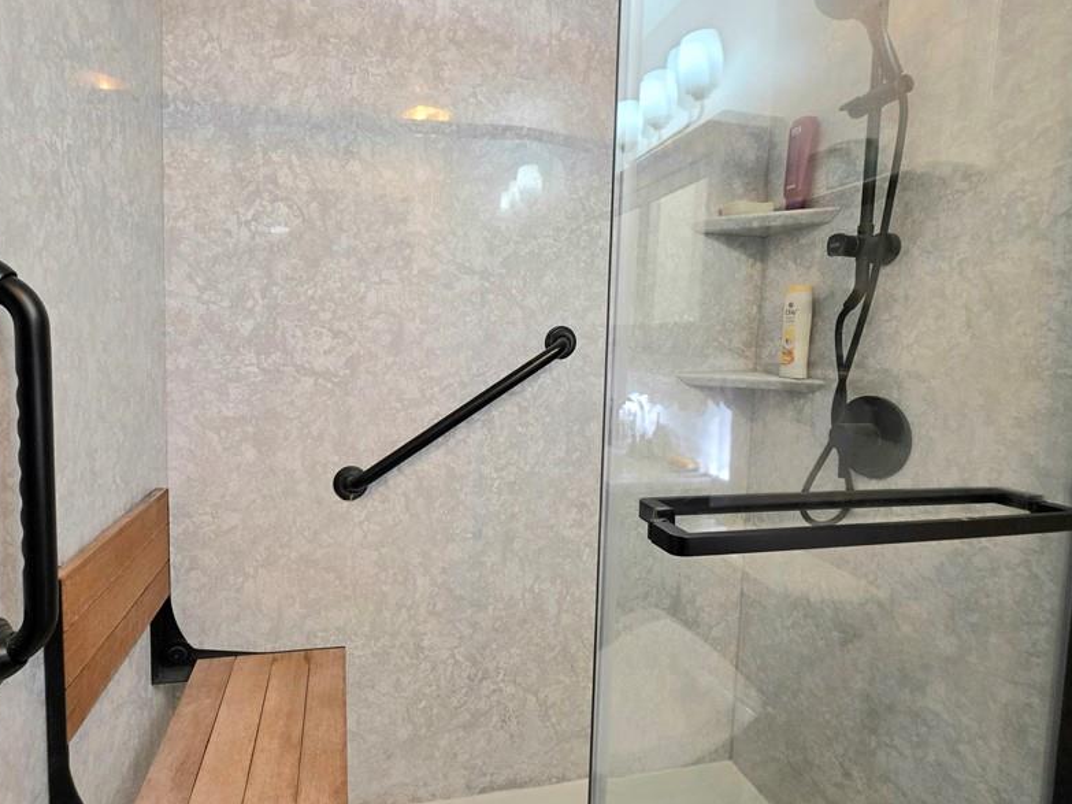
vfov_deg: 74.7
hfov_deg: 90.8
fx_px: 526
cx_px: 483
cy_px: 390
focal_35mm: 17
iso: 200
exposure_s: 1/120
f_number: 1.9
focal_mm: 2.2
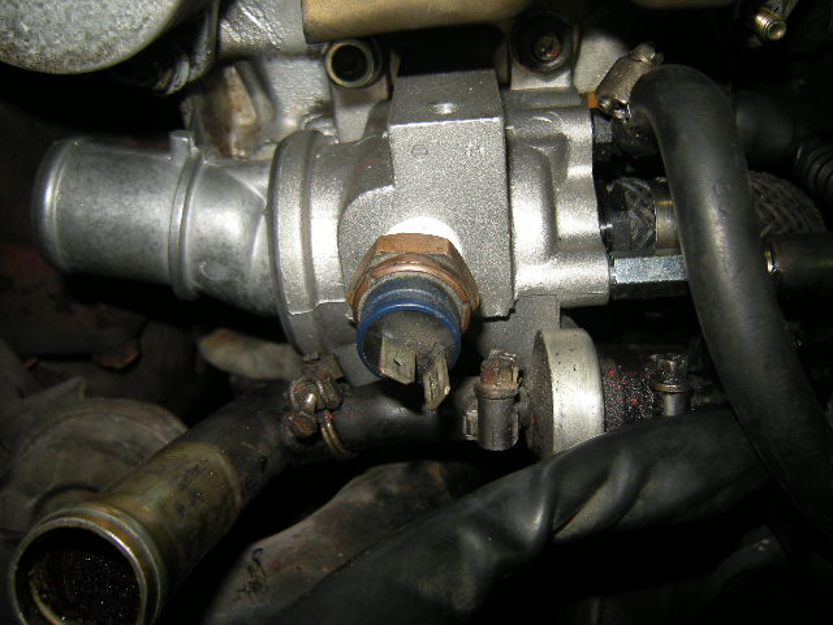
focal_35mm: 28
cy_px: 312
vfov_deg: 49.7
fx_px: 674
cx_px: 416
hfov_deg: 63.4
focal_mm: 4.7
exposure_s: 1/60
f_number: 2.8
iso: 64
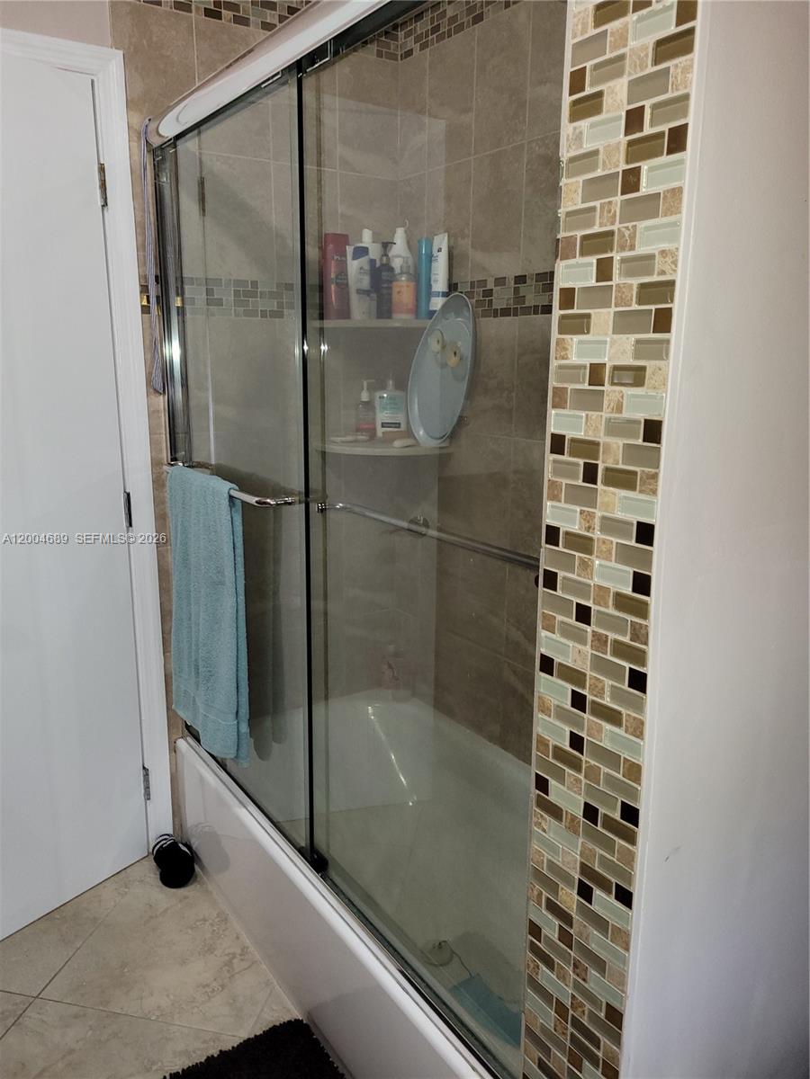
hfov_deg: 53.1
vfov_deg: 67.3
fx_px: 811
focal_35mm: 26
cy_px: 540
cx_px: 405
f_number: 1.8
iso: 125
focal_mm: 5.4
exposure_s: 1/24
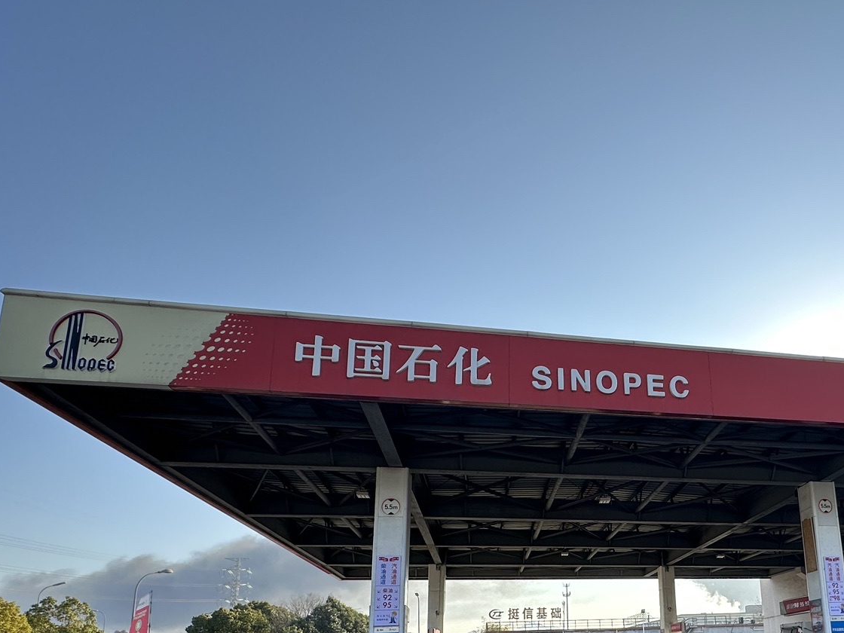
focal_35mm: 25
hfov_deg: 65.8
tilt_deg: +11.4
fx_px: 610
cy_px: 535
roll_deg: +3.1
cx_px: 617
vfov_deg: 50.4
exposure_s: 1/651
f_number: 2.2
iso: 40
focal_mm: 2.22
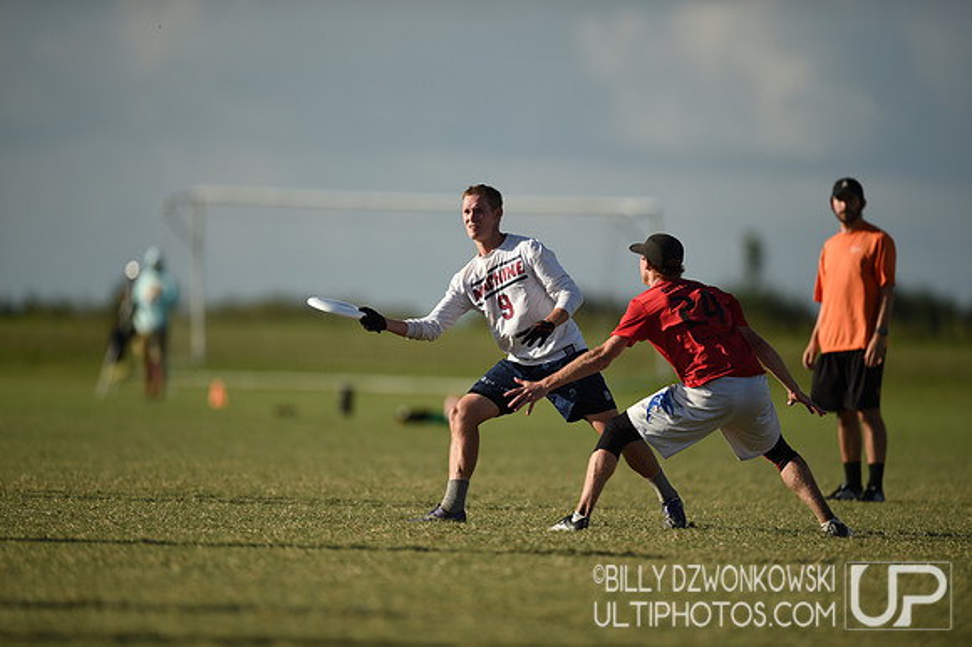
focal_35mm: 400
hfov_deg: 5.2
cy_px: 324
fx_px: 10793
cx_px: 486
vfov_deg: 3.4
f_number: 2.8
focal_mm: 400
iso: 125
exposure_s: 1/3200
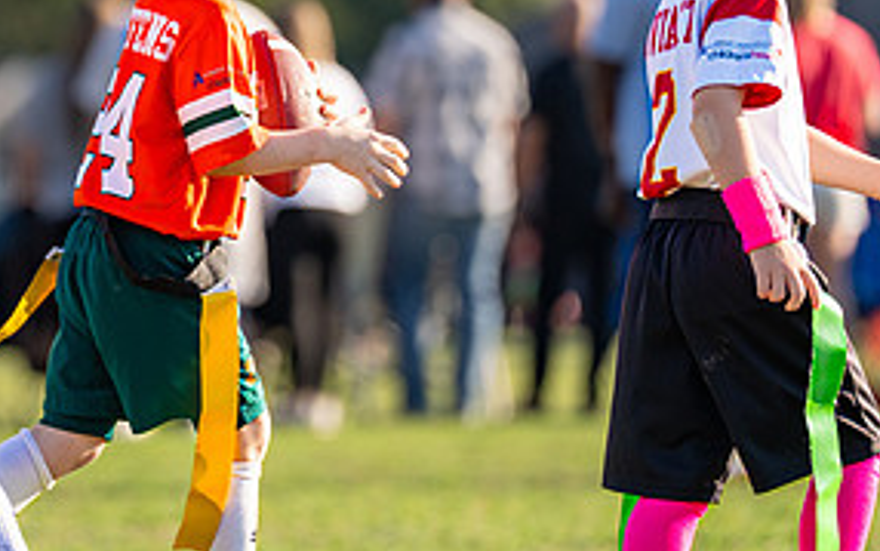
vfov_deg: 2.4
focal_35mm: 538
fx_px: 12908
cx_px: 154
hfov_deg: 3.9
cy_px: 51
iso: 250
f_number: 2.8
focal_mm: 200
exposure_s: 1/2000
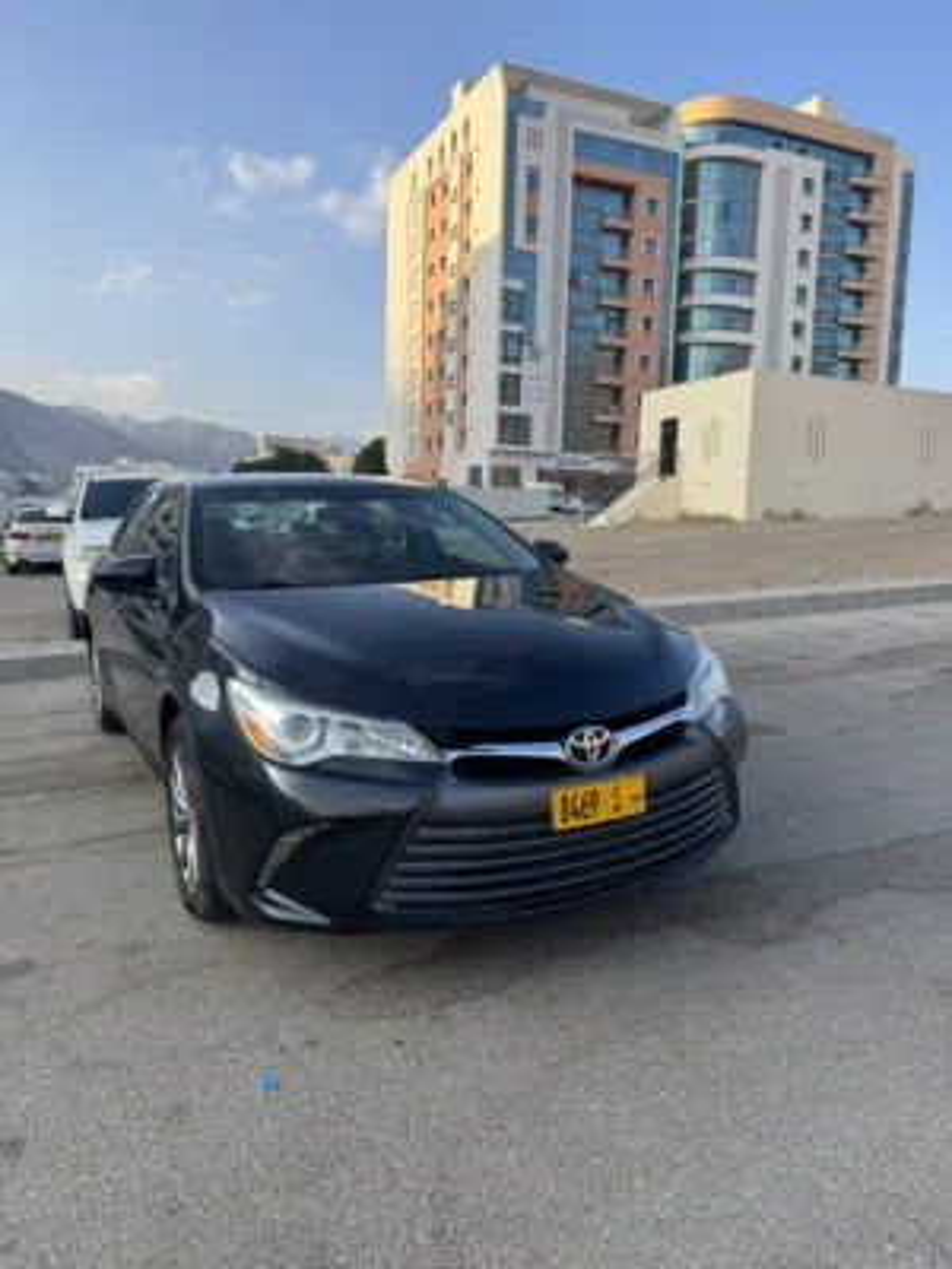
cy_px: 634
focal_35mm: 24
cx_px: 476
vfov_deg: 71.6
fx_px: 880
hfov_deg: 56.8
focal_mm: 6.76
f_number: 1.78
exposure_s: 1/1678
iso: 80
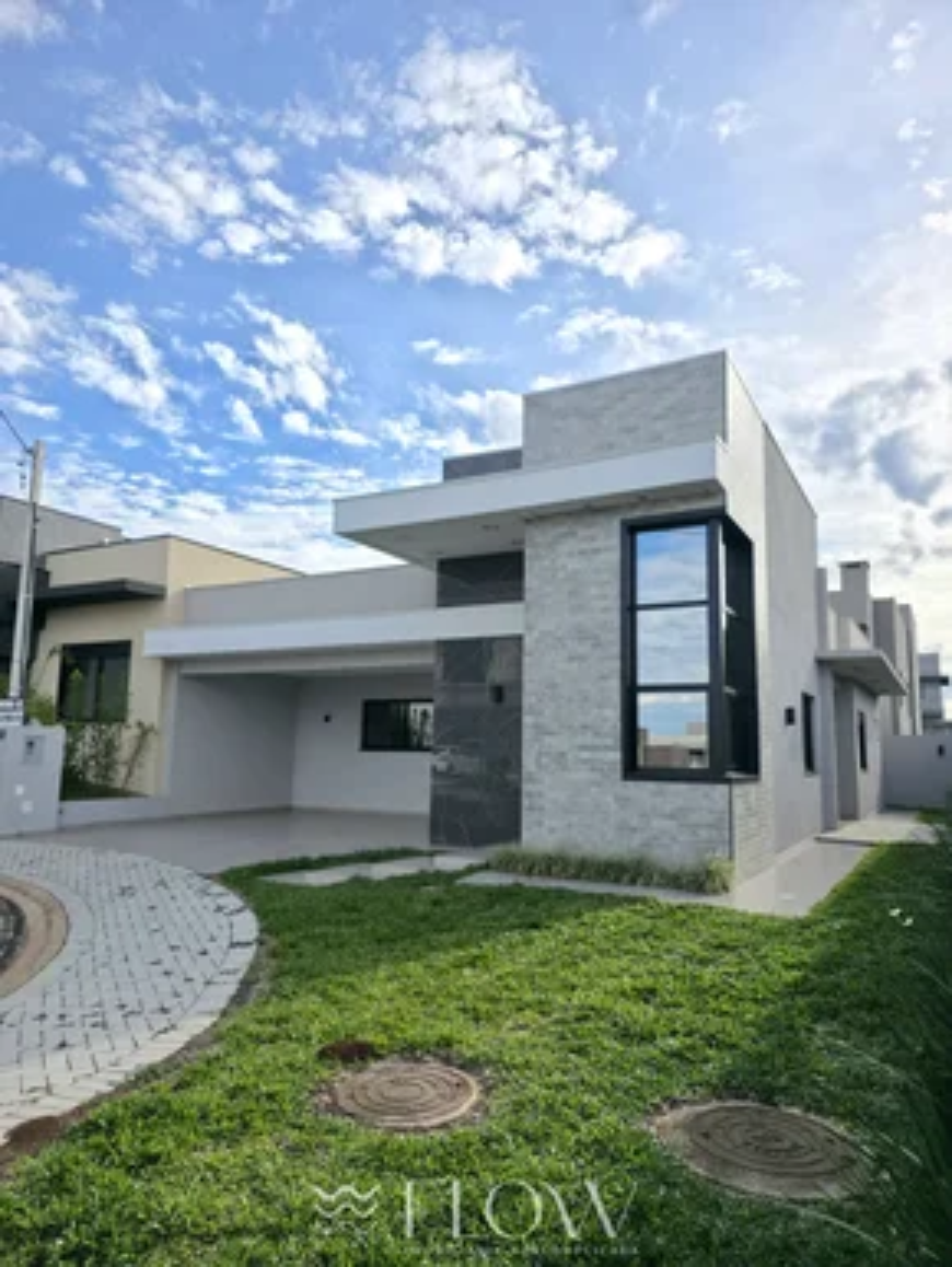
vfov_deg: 73.9
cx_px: 476
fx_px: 842
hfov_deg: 58.9
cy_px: 634
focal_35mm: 23
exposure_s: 1/5000
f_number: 1.7
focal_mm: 6.3
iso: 50
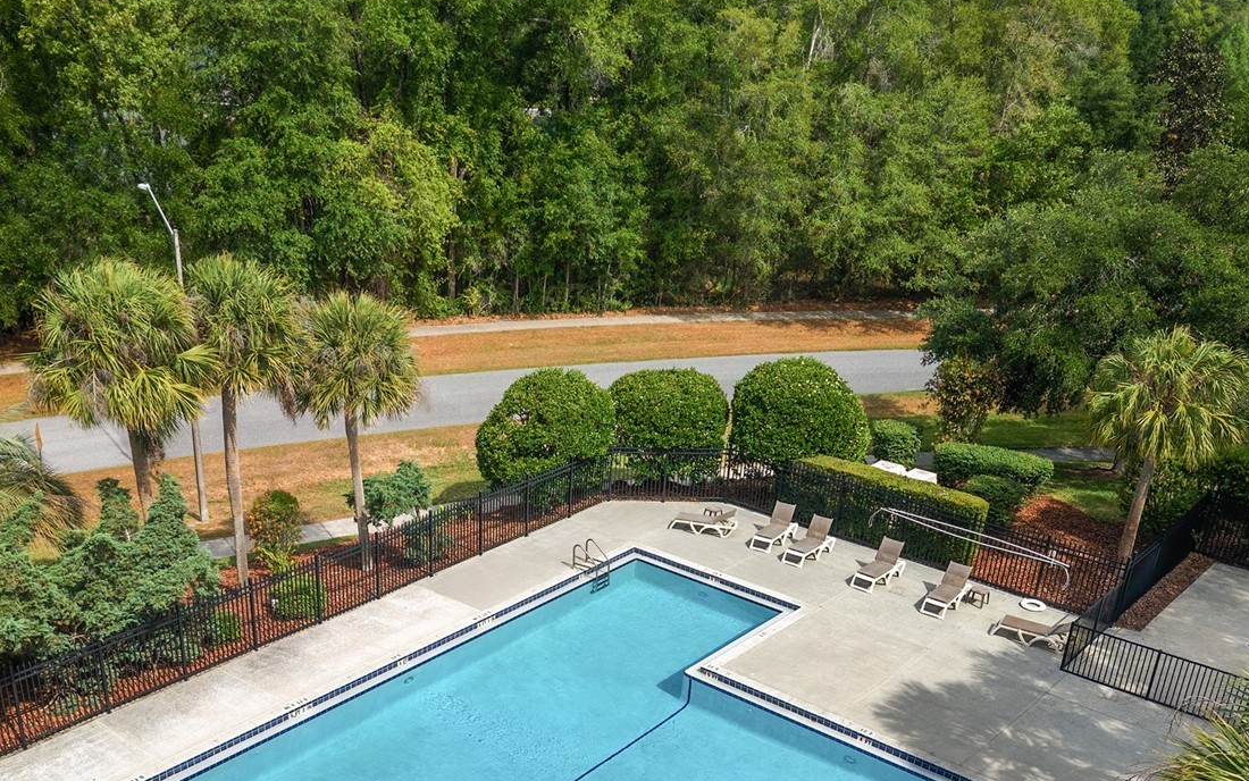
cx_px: 509
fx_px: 1260
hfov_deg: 52.4
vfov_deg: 33.7
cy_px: 593
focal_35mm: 37
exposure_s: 1/2000
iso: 140
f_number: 1.8
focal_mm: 8.67
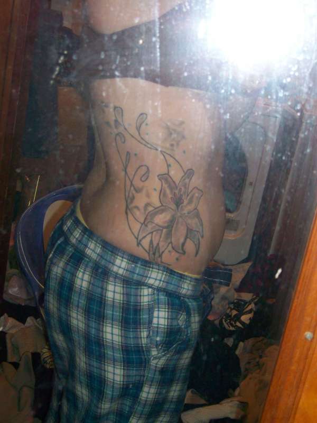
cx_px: 158
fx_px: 647
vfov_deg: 36.2
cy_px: 212
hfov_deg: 27.5
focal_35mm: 53
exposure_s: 1/70.6
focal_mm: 8.8
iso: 160
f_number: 3.6
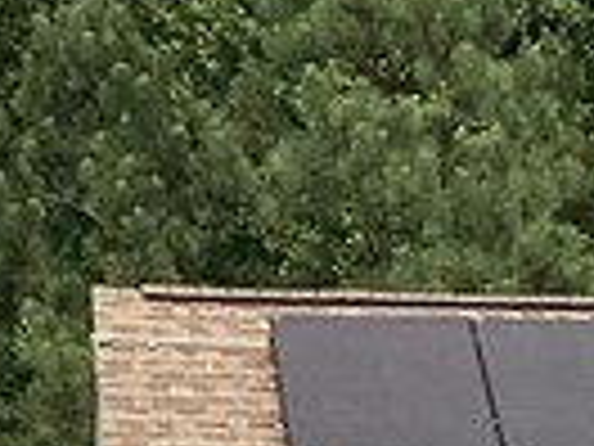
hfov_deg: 8.0
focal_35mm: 241
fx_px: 4135
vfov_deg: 6.0
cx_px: 936
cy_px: 942
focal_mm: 3.3
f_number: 2.4
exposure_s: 1/662
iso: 25
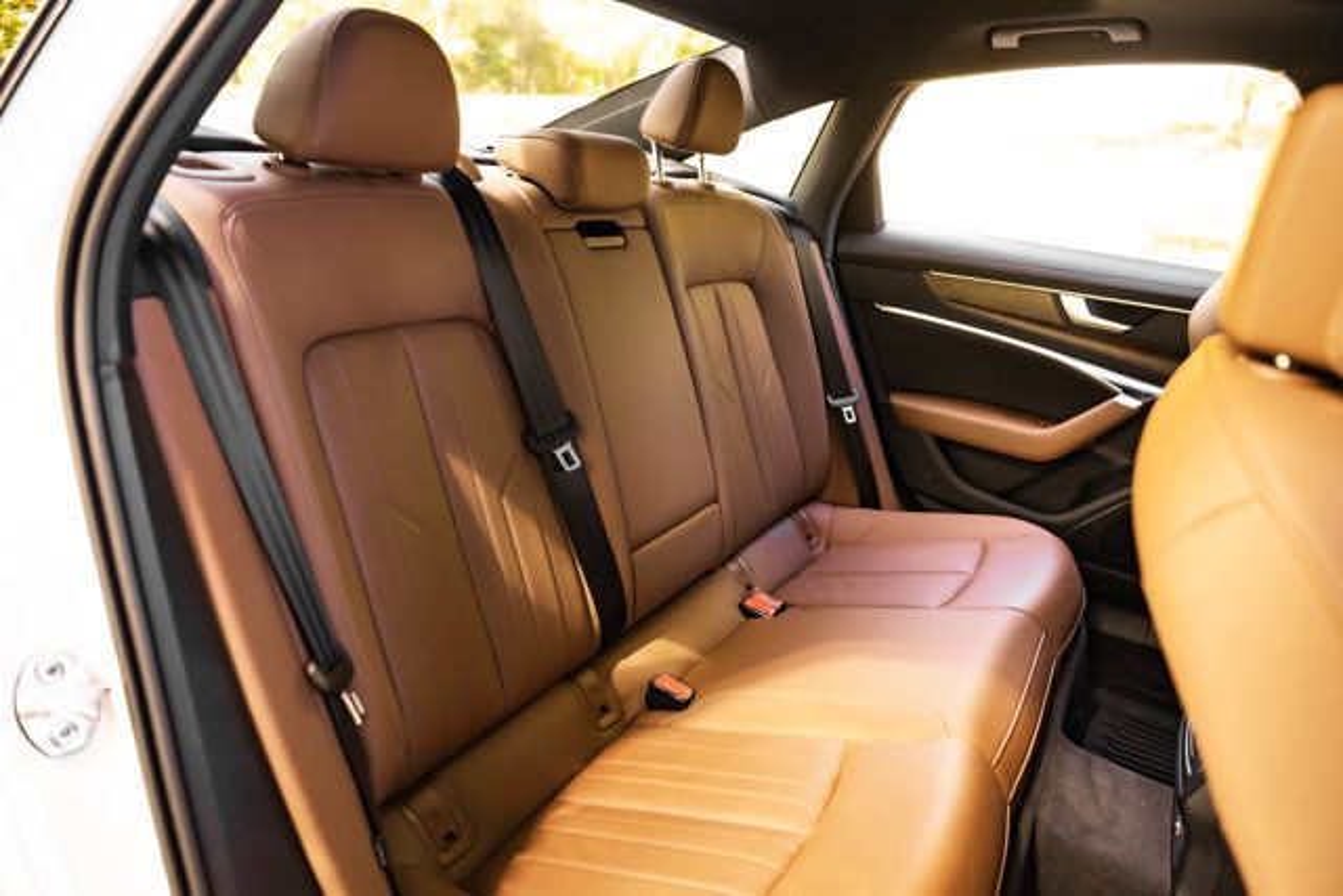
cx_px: 672
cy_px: 448
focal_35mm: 24
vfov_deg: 53.2
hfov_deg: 73.7
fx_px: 895
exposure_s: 1/200
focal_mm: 24
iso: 640
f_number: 2.8
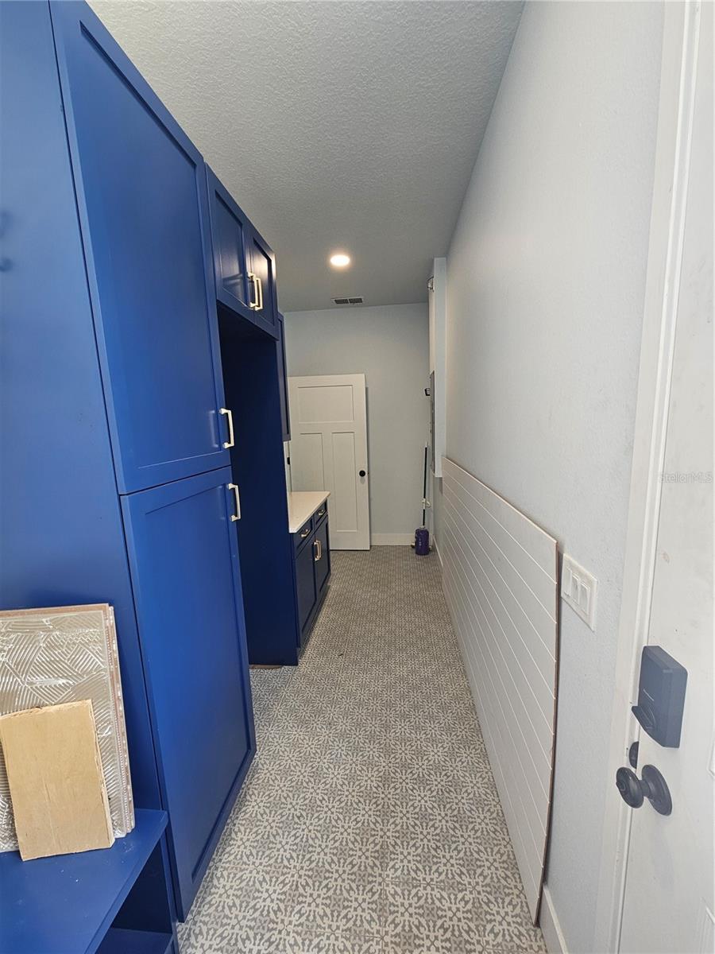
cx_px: 358
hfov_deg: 89.9
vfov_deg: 106.2
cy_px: 477
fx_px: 358
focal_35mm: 13
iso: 80
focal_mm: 2.2
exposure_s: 1/60
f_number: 2.2
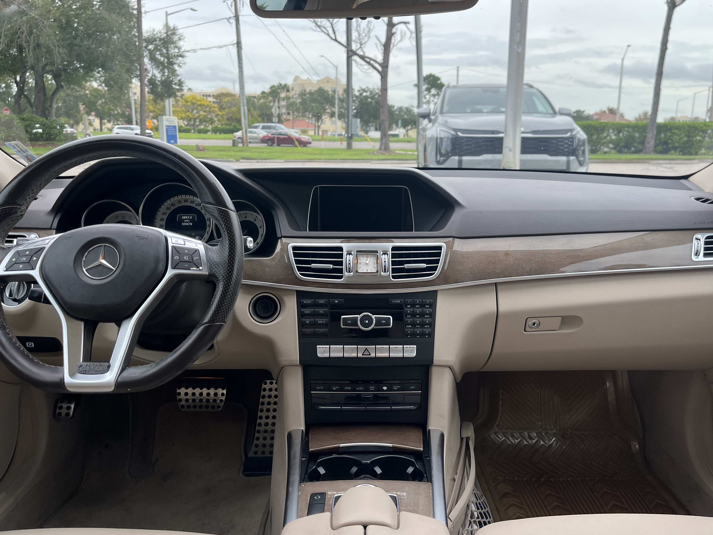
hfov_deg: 63.4
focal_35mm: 28
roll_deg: +0.2
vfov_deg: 49.7
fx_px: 577
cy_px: 251
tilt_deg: -11.9
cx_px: 369
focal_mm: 5.1
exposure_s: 1/668
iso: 50
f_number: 1.6
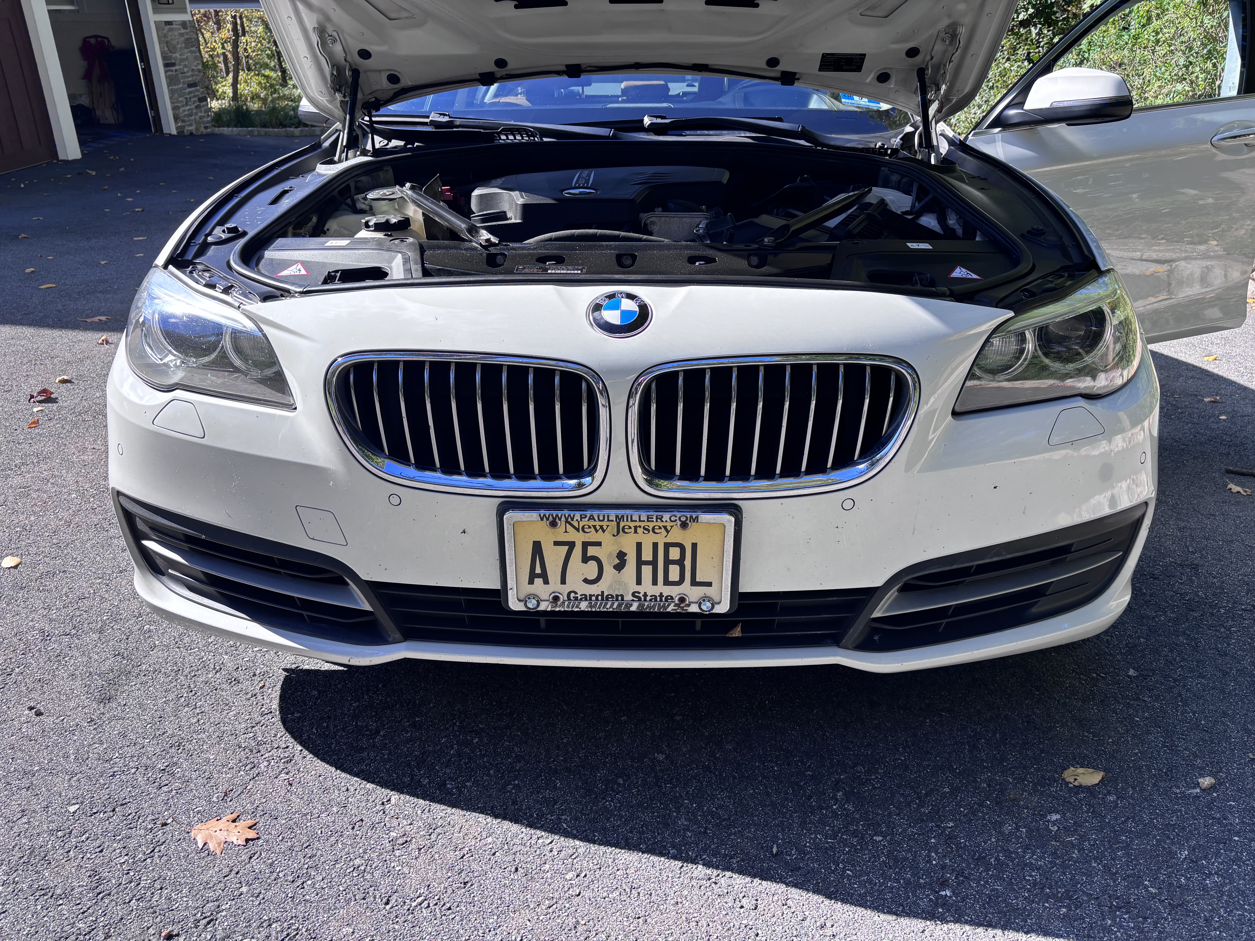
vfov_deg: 53.1
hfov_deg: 67.3
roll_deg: +1.2
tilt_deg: -24.7
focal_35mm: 26
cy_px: 470
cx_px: 628
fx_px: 943
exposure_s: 1/831
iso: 50
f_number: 1.6
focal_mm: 5.96
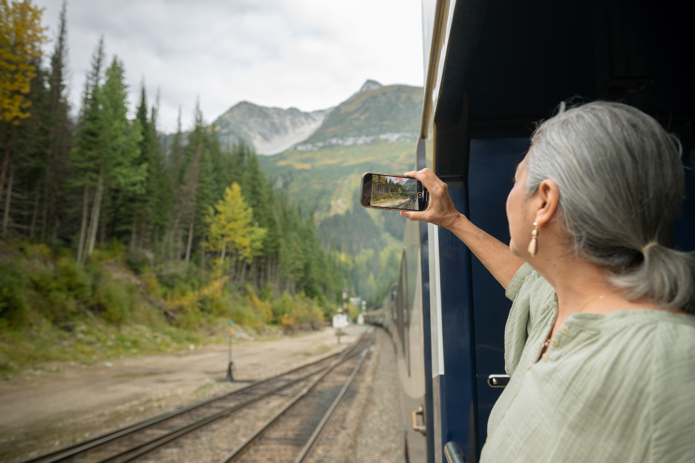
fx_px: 598
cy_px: 232
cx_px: 348
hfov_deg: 60.3
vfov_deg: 42.3
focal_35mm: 31
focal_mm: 31
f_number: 4
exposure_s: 1/400
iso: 250
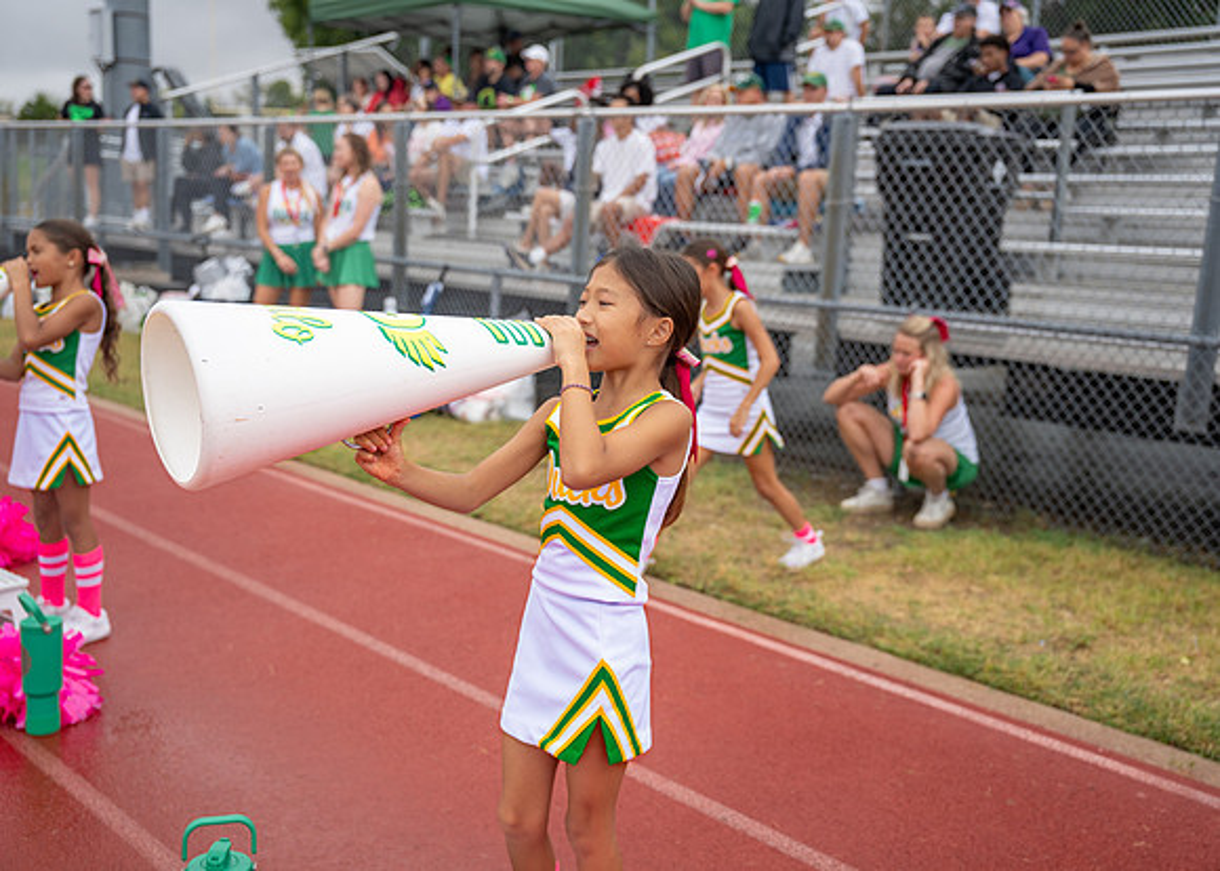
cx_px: 566
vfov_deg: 35.2
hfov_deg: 47.9
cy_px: 436
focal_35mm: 40
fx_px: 1372
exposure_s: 1/1250
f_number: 2.8
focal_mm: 37.8
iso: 320
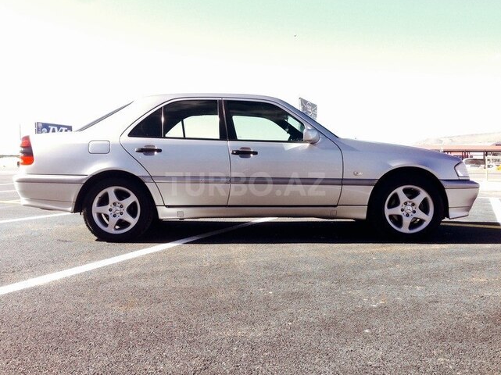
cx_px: 245
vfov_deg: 41.8
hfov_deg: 54.0
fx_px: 492
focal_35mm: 34
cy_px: 184
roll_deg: +0.0
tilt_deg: -5.0
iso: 50
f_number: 2.4
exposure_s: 1/376
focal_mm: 4.12
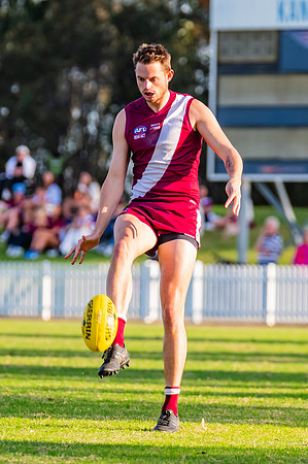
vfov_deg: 3.8
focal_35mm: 539
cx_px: 117
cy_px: 224
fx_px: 6936
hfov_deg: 2.5
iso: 800
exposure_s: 1/1250
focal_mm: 290
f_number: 5.6
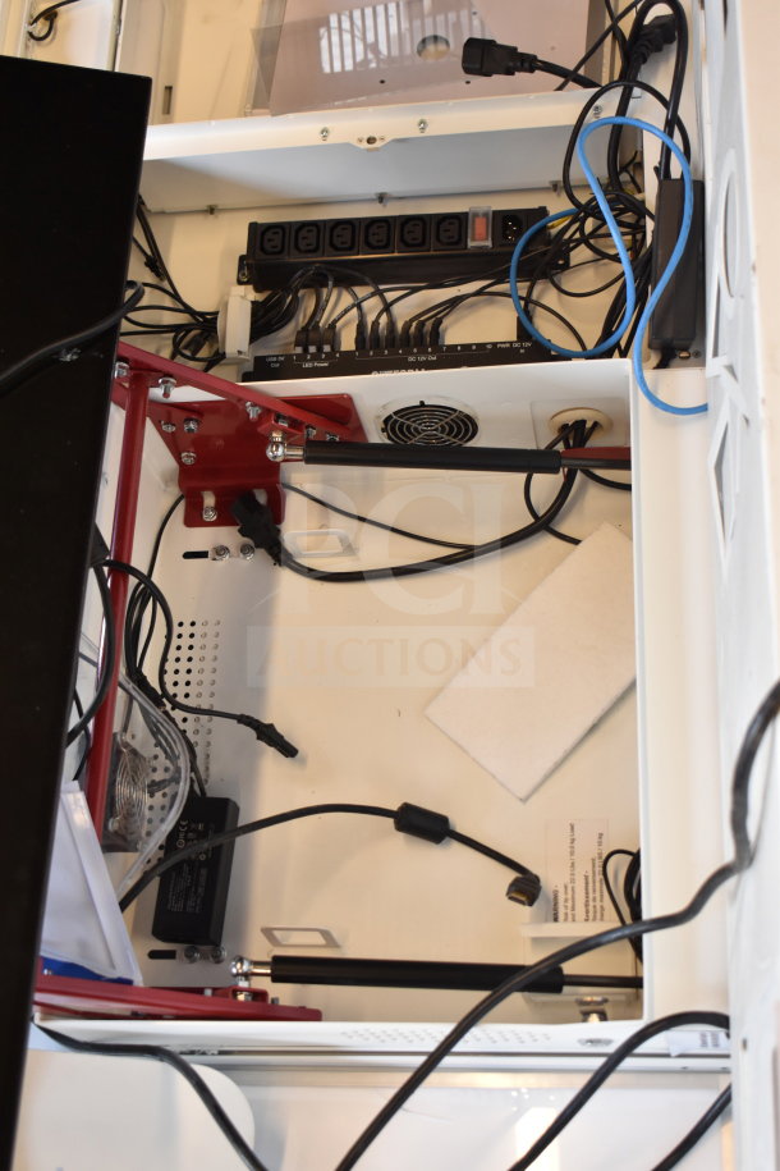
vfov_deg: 38.9
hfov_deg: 26.5
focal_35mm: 51
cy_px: 586
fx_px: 1657
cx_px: 390
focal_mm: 34
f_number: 4.5
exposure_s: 1/50
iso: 800
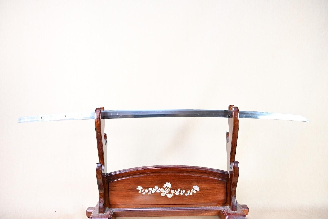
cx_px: 164
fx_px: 273
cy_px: 110
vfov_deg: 43.6
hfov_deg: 61.9
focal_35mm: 30
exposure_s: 1/3
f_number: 3.5
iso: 100
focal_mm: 20
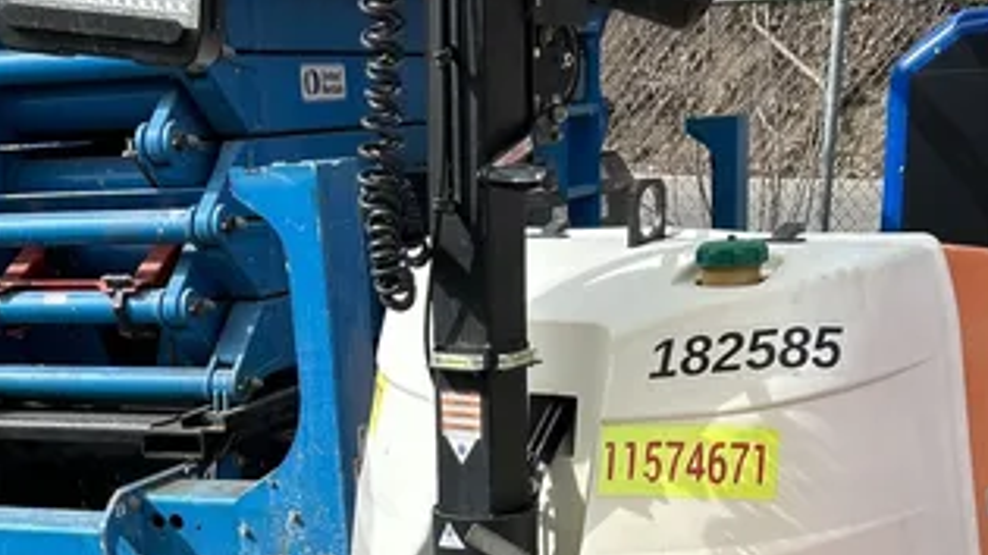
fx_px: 1729
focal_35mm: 66
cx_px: 467
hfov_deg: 31.9
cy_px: 776
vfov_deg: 16.9
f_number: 1.5
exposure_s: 1/2841
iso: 50
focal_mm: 5.7
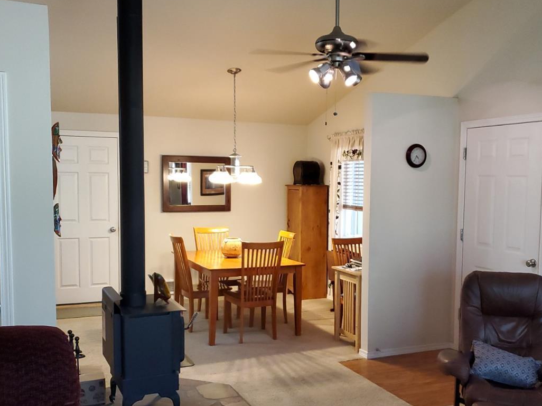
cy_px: 221
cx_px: 308
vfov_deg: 37.7
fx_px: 595
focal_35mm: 38
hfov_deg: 48.8
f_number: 1.5
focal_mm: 4.3
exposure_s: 1/60
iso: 320
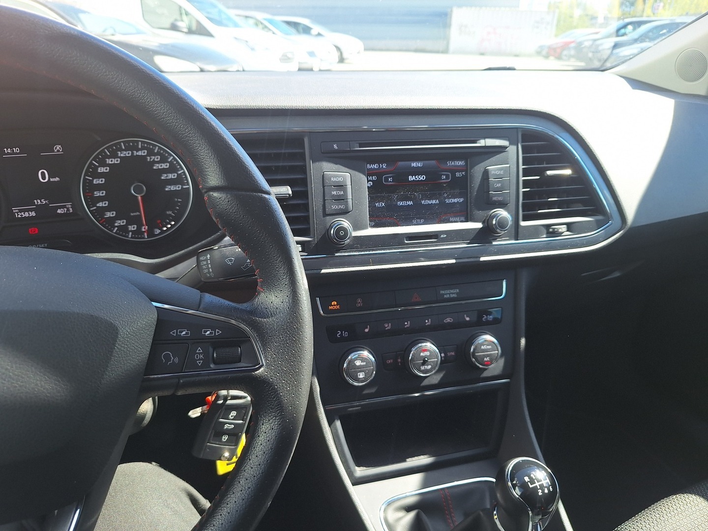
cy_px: 266
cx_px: 354
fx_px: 470
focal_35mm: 23
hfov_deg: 73.9
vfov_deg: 58.9
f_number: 1.8
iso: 40
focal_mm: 5.54
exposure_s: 1/342
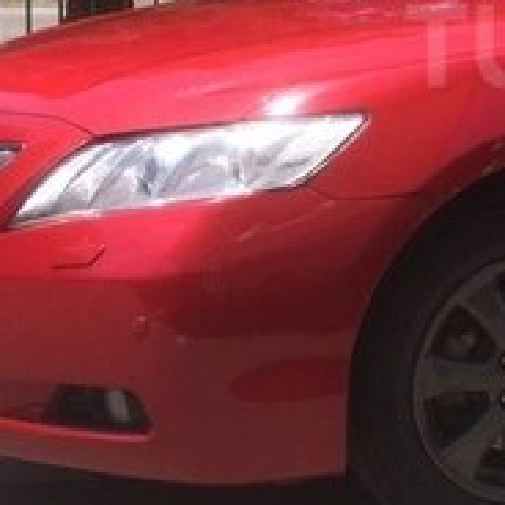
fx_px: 1518
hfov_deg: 17.5
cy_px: 45
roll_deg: +1.7
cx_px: 686
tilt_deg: -4.4
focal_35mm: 92
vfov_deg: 18.6
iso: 32
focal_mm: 4.15
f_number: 2.2
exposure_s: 1/1866
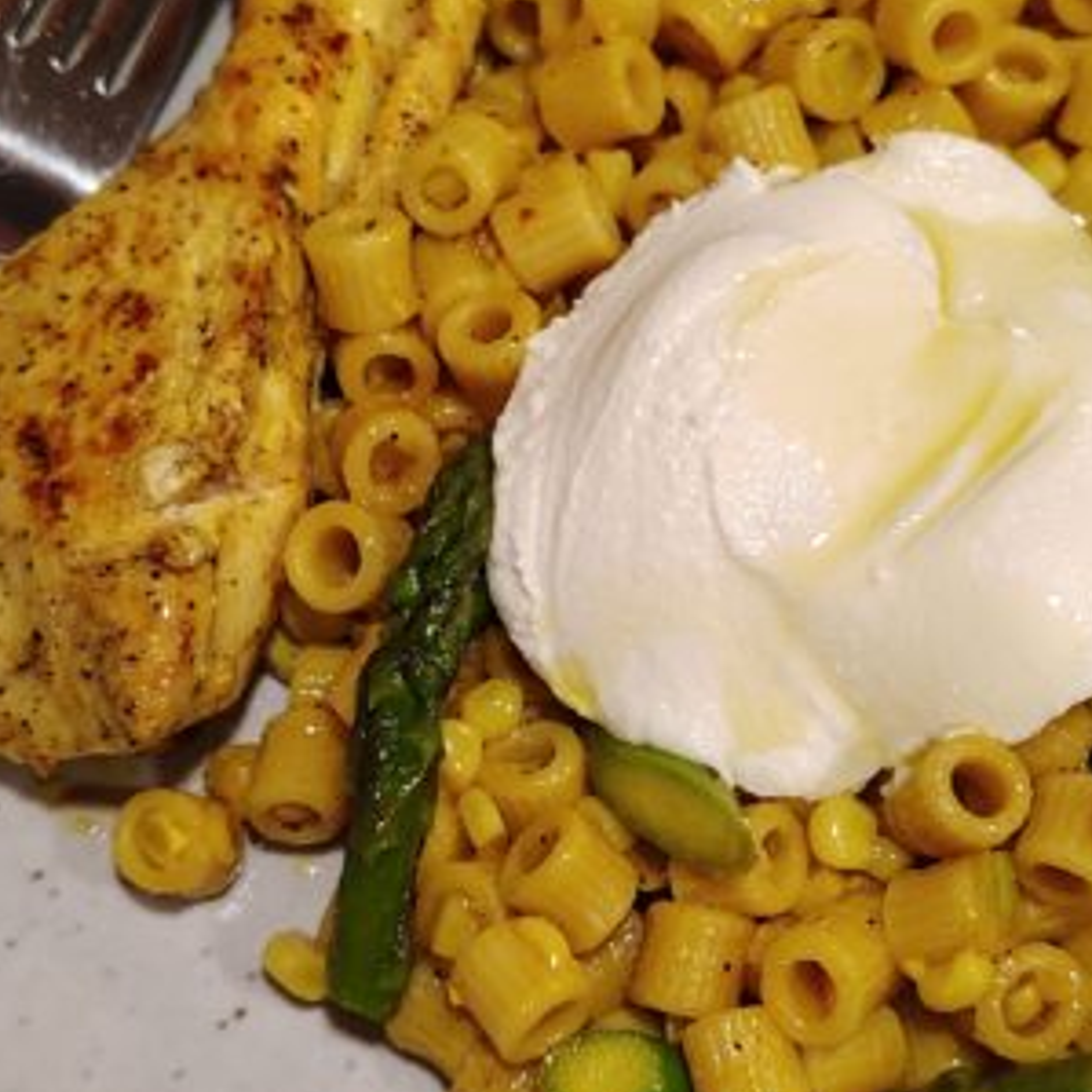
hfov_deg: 26.1
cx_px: 654
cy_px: 566
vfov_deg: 26.1
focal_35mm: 66
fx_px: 2356
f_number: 1.8
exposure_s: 1/60
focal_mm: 5.56
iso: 925
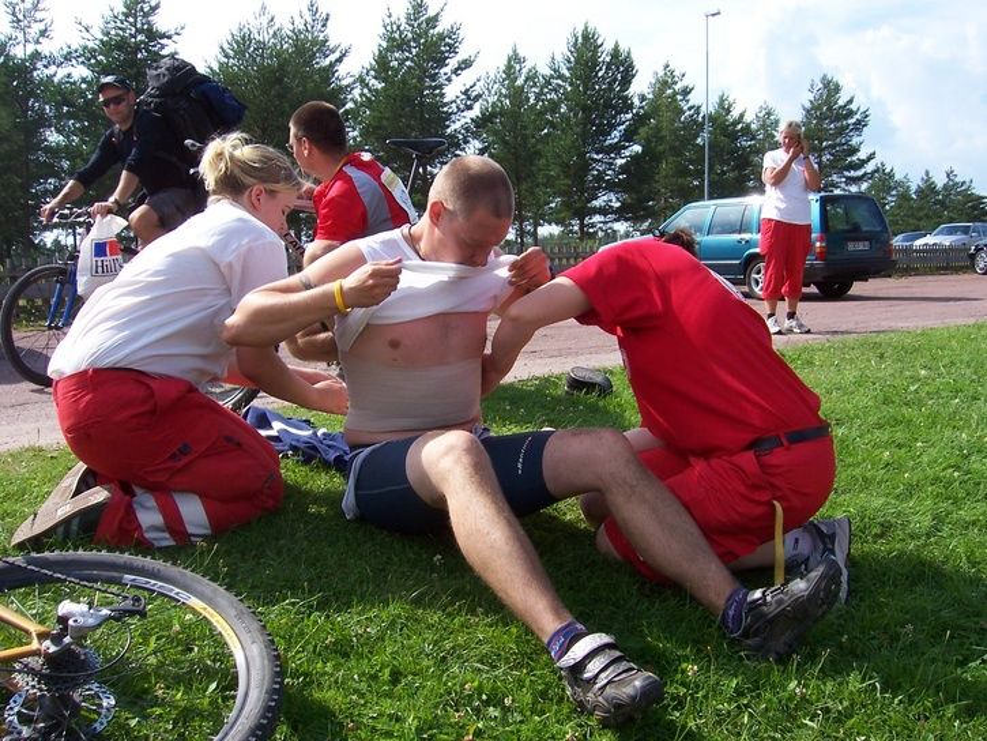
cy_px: 370
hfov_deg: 51.3
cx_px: 494
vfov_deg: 39.7
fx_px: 1027
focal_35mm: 36
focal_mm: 6
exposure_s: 1/350
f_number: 4.8
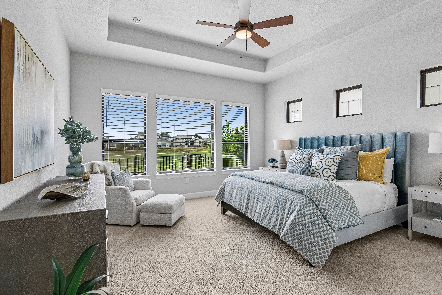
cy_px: 148
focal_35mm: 16
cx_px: 221
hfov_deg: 96.7
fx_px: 196
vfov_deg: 73.7
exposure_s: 1/160
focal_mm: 11
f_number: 8
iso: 320
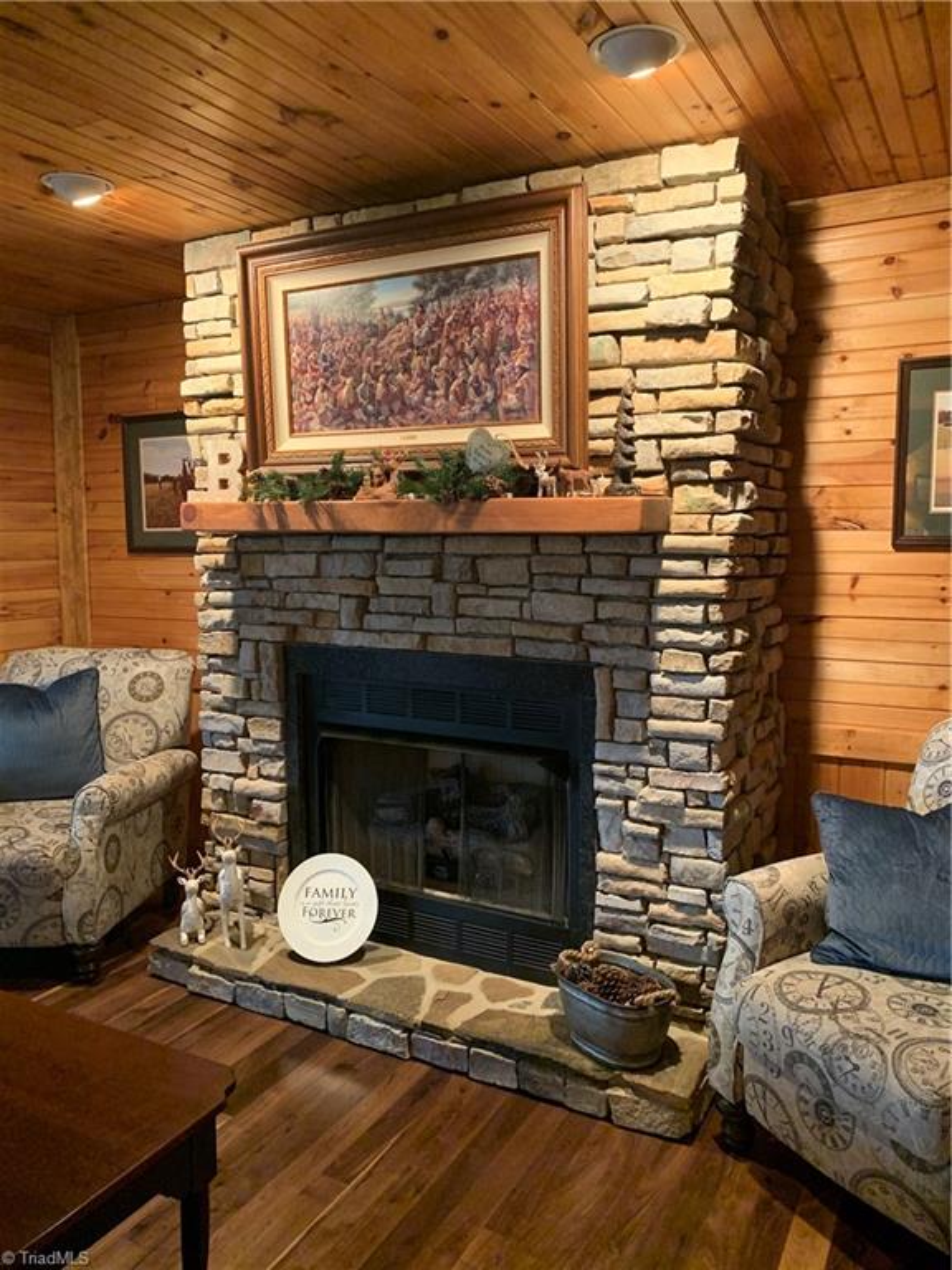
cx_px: 476
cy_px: 635
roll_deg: +0.1
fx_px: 953
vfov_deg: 67.3
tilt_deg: -5.1
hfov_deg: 53.1
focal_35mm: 26
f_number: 1.8
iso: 500
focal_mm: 4.25
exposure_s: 1/30
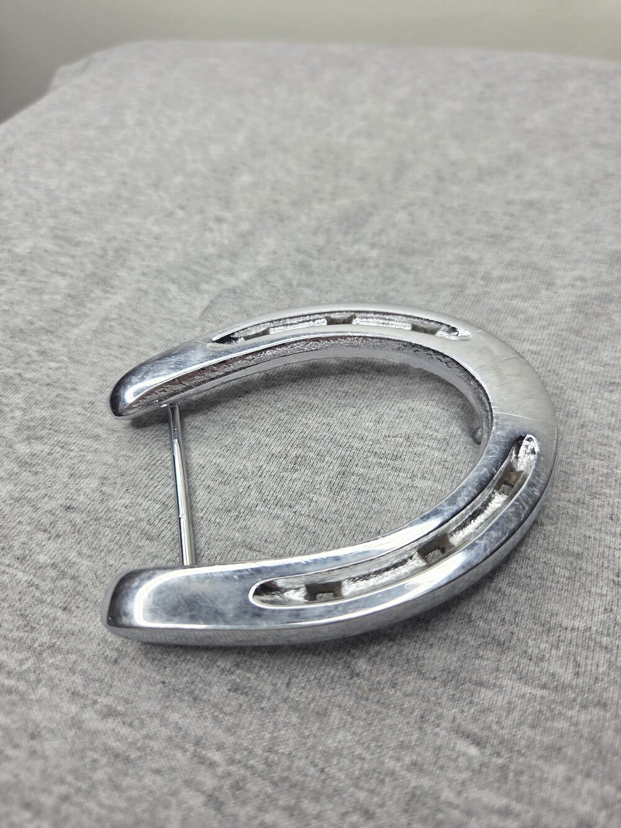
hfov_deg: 58.9
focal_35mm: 23
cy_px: 414
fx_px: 550
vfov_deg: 73.9
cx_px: 310
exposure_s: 1/359
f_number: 1.8
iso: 50
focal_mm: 5.4
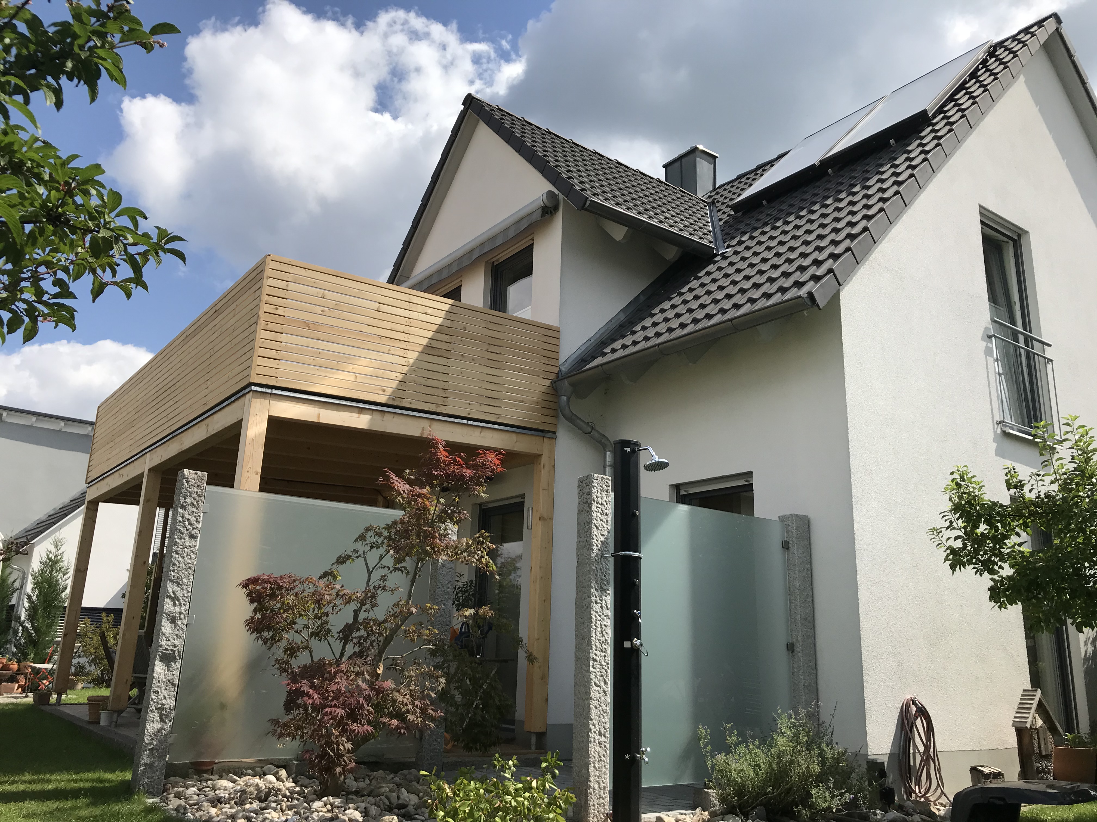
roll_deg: -2.6
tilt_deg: +14.6
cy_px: 411
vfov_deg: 49.7
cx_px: 548
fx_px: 887
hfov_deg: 63.4
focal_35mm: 28
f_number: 1.8
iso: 20
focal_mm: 3.99
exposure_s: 1/2660
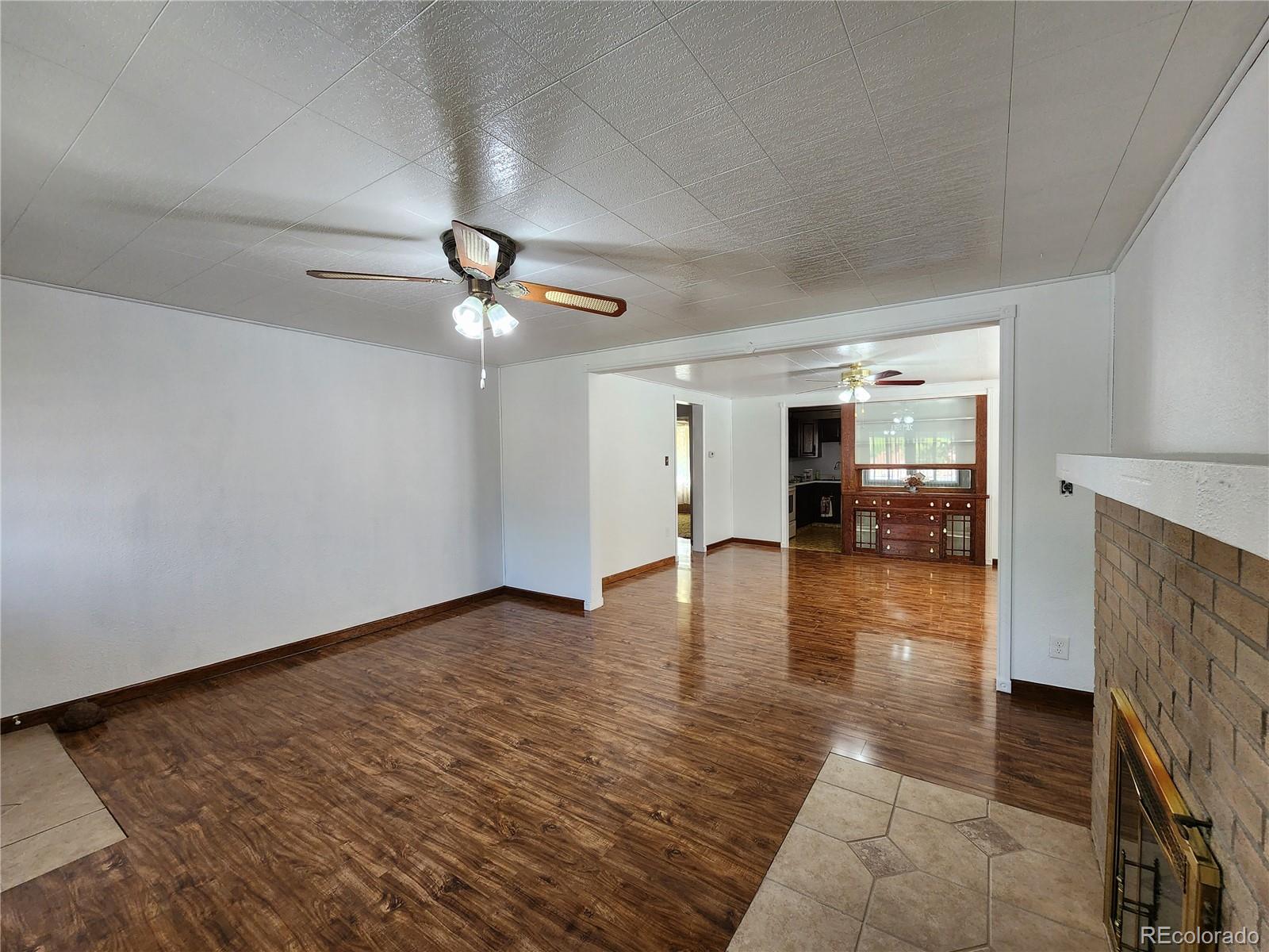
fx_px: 477
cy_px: 476
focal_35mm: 13
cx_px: 634
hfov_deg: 106.2
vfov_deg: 89.9
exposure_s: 1/60
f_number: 2.2
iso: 200
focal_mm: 2.2
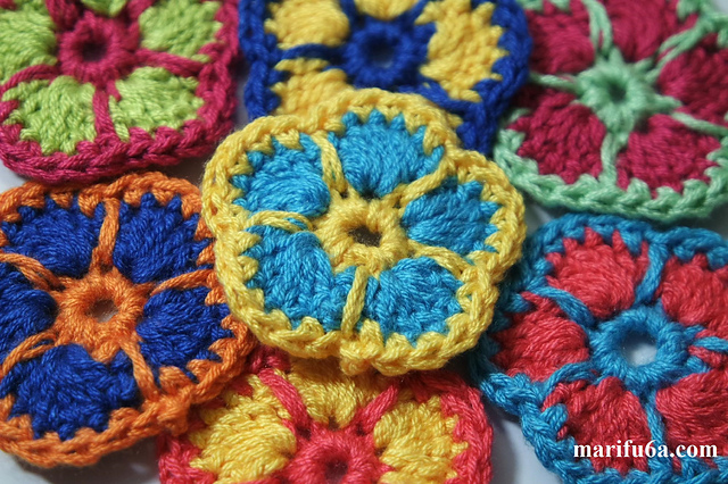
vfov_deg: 17.7
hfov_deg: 26.3
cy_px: 242
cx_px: 364
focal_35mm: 77
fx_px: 1556
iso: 400
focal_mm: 50
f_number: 5.6
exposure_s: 1/80
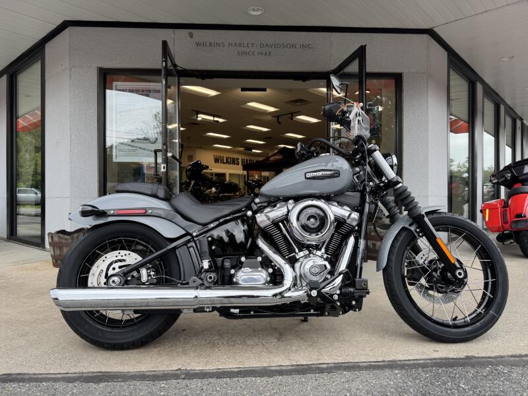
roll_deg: +0.6
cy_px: 198
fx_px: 366
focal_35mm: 24
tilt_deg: -0.8
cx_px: 264
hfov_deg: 71.6
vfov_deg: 56.8
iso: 64
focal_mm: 6.76
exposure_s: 1/166
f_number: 1.78
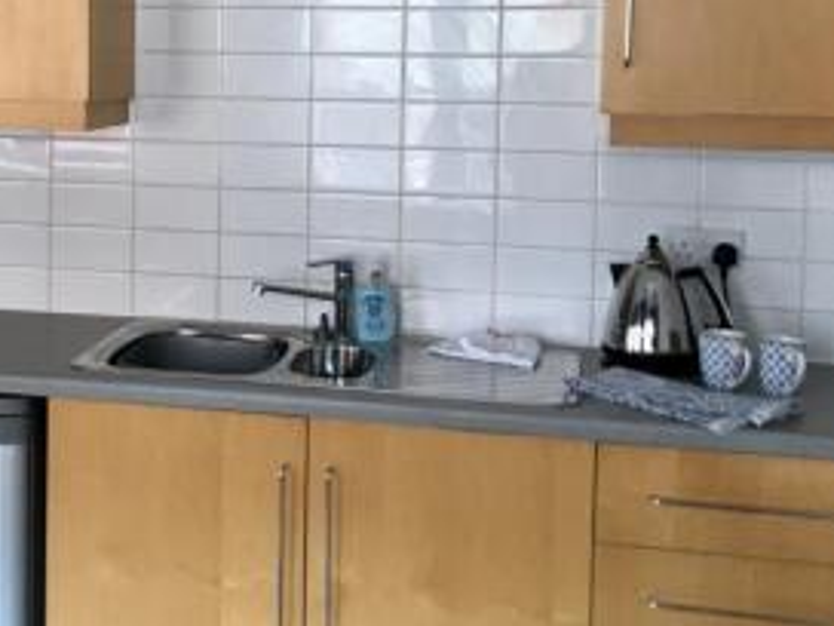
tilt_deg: -3.0
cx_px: 155
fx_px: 1446
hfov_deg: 31.3
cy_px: 149
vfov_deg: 24.1
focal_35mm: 60
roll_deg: -1.5
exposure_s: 1/17
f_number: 1.8
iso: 50
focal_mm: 3.99
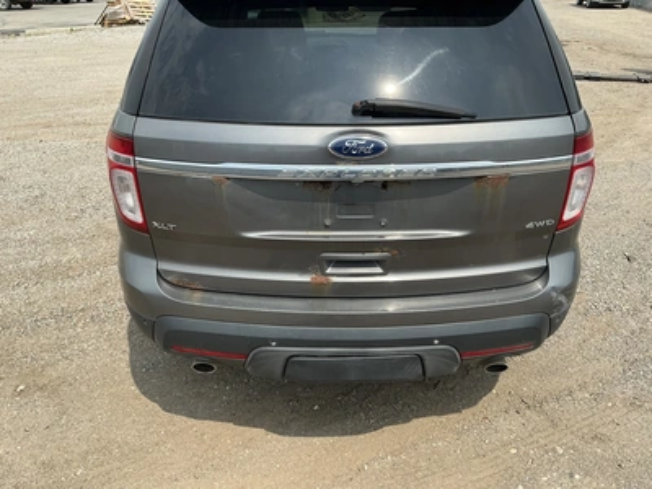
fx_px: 527
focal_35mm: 28
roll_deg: +1.8
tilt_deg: -22.9
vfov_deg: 49.7
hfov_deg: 63.4
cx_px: 326
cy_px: 244
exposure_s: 1/1412
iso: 25
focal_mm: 3
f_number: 1.8
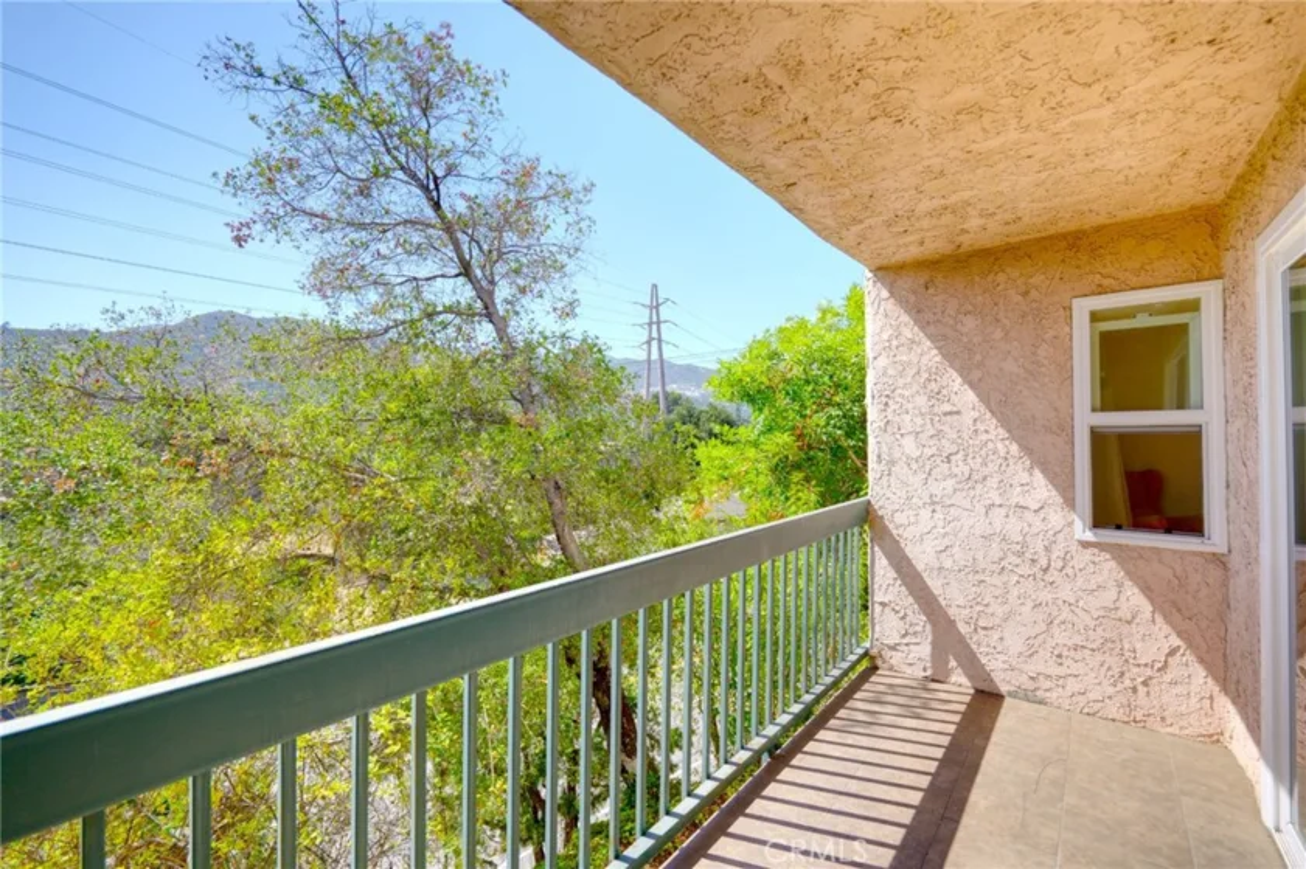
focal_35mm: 14
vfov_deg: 81.2
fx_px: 508
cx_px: 653
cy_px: 434
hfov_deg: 104.3
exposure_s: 1/6400
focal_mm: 14
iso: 800
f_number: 4
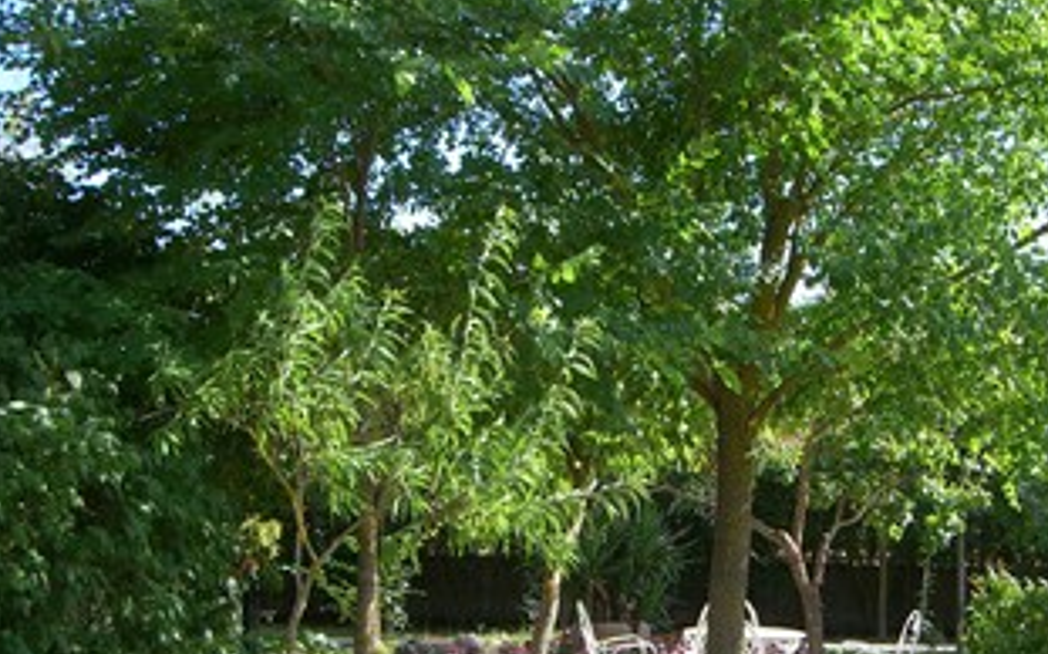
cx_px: 660
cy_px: 543
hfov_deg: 35.5
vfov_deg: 22.3
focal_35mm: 57
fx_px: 1627
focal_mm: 6.2
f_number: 4.3
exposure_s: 1/160
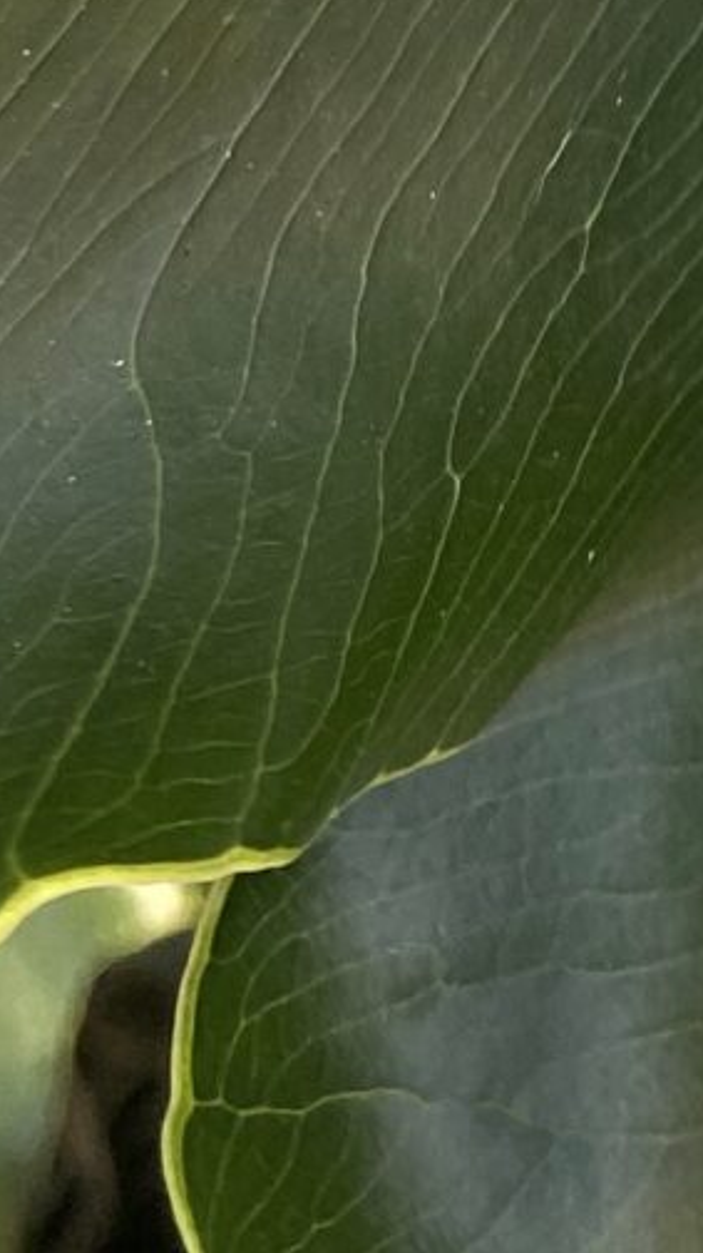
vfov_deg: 12.2
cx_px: 1821
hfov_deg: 7.7
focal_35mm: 144
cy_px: -1648
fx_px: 4778
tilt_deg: -78.3
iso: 32
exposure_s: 1/228
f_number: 1.8
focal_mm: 4.25
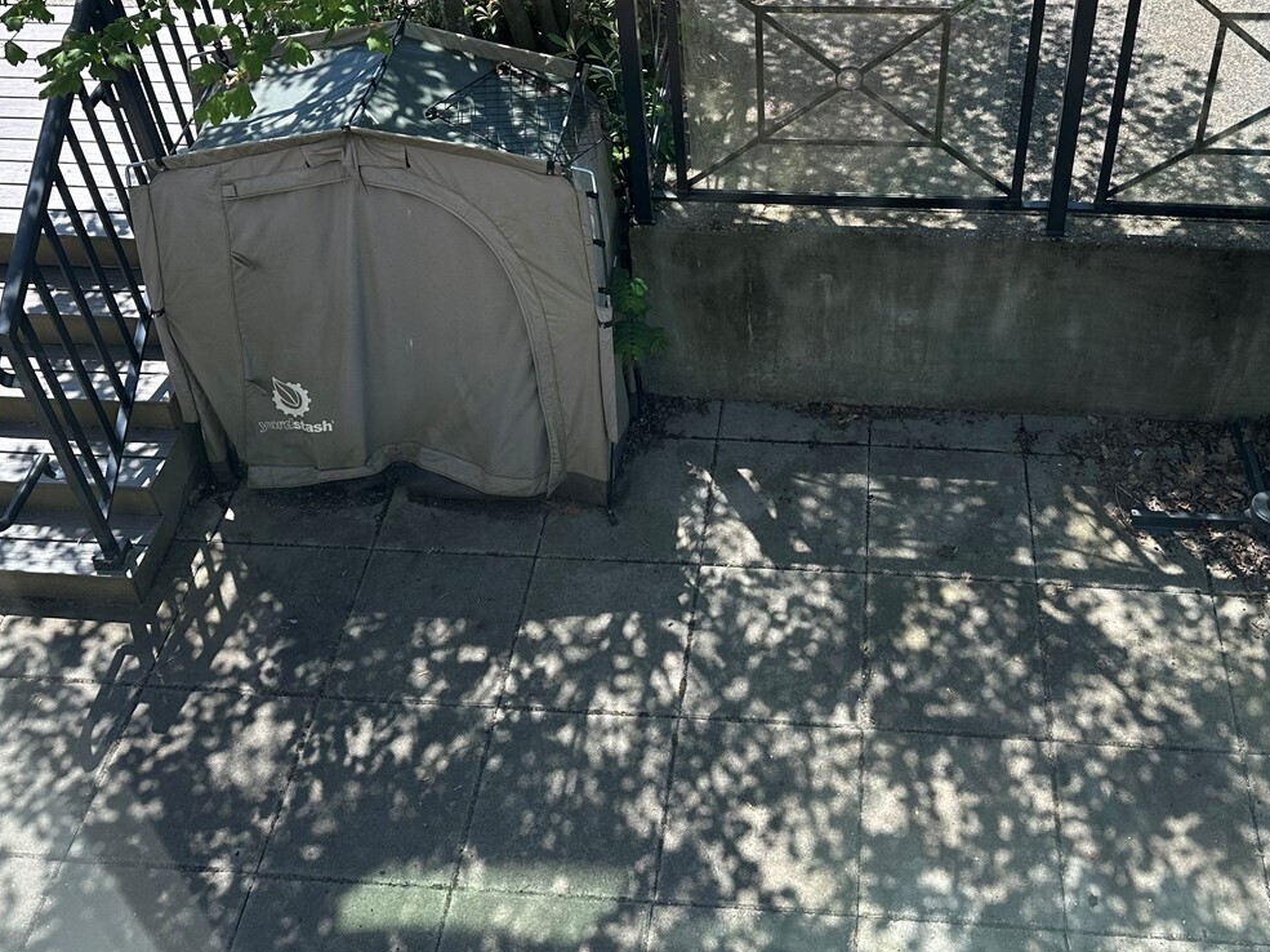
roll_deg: +1.4
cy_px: 205
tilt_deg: -38.5
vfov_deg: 35.7
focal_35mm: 39
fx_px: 1430
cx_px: 774
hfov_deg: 47.5
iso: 80
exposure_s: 1/779
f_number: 1.78
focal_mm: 6.86
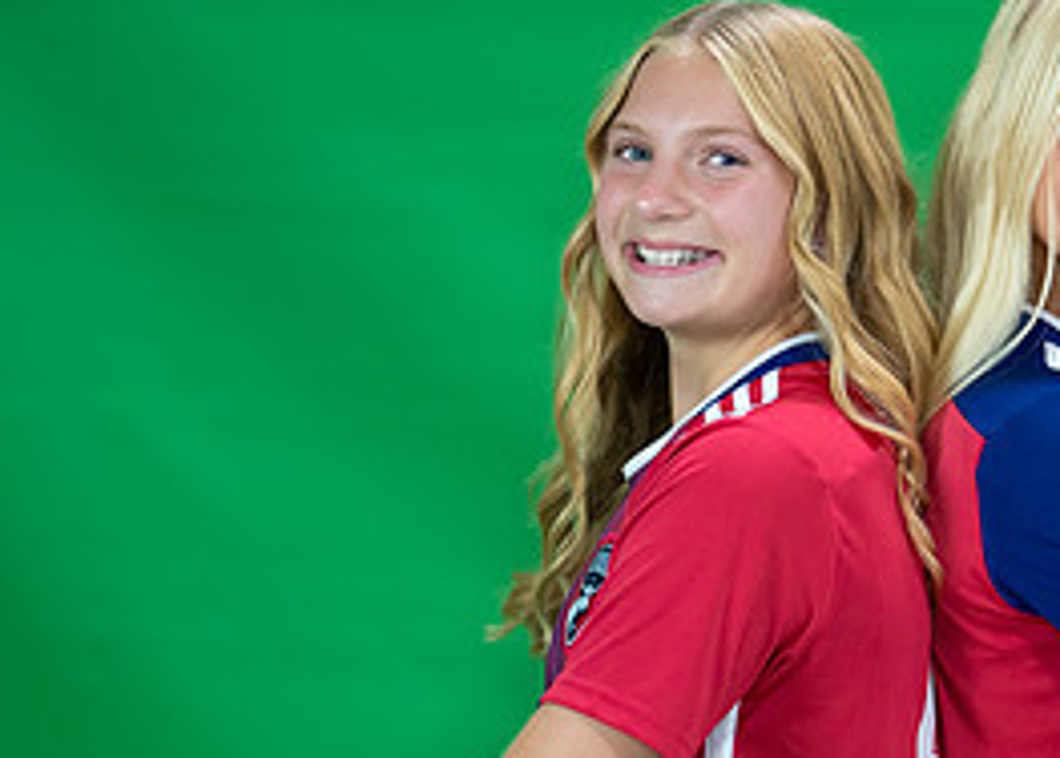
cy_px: 644
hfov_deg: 14.7
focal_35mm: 135
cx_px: 987
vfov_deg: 10.6
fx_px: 4065
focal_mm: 50
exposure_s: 1/500
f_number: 1.2
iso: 400
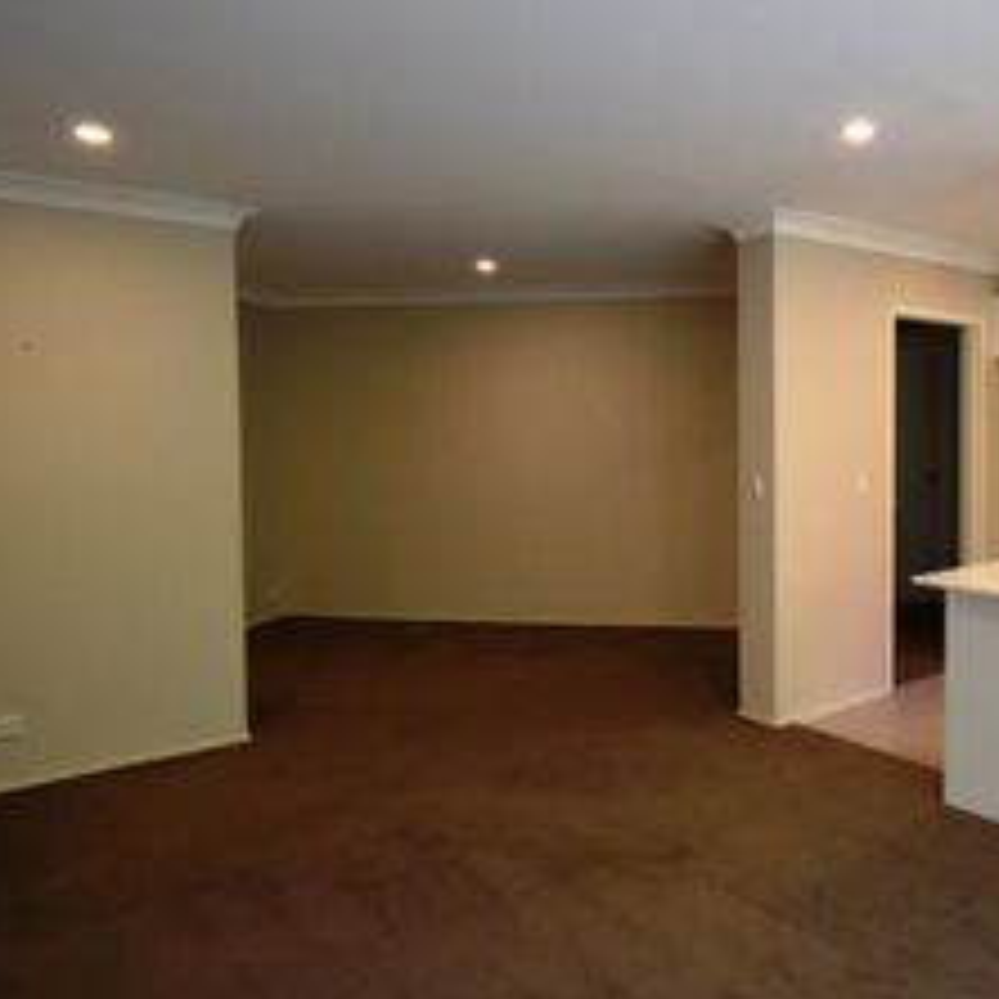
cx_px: 742
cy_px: 448
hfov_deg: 56.3
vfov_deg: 58.9
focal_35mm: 27
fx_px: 882
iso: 400
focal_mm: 10
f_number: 4
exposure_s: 1/60
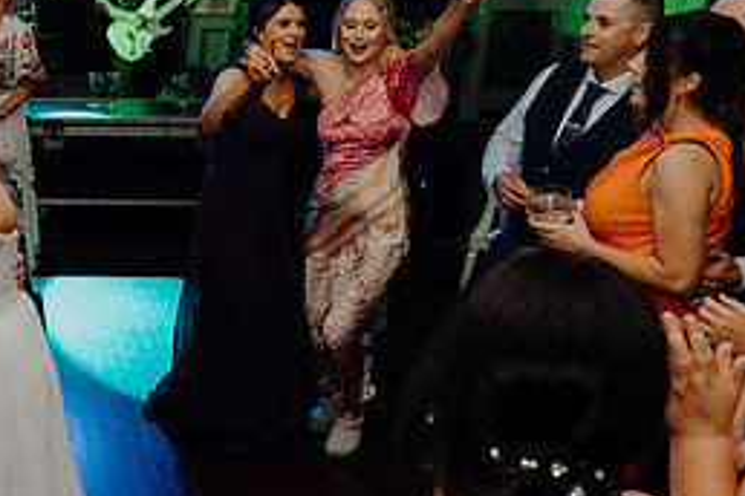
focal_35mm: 54
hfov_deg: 33.3
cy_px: 284
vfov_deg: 25.0
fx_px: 1117
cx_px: -23
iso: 2500
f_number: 3.5
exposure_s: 1/160
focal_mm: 24
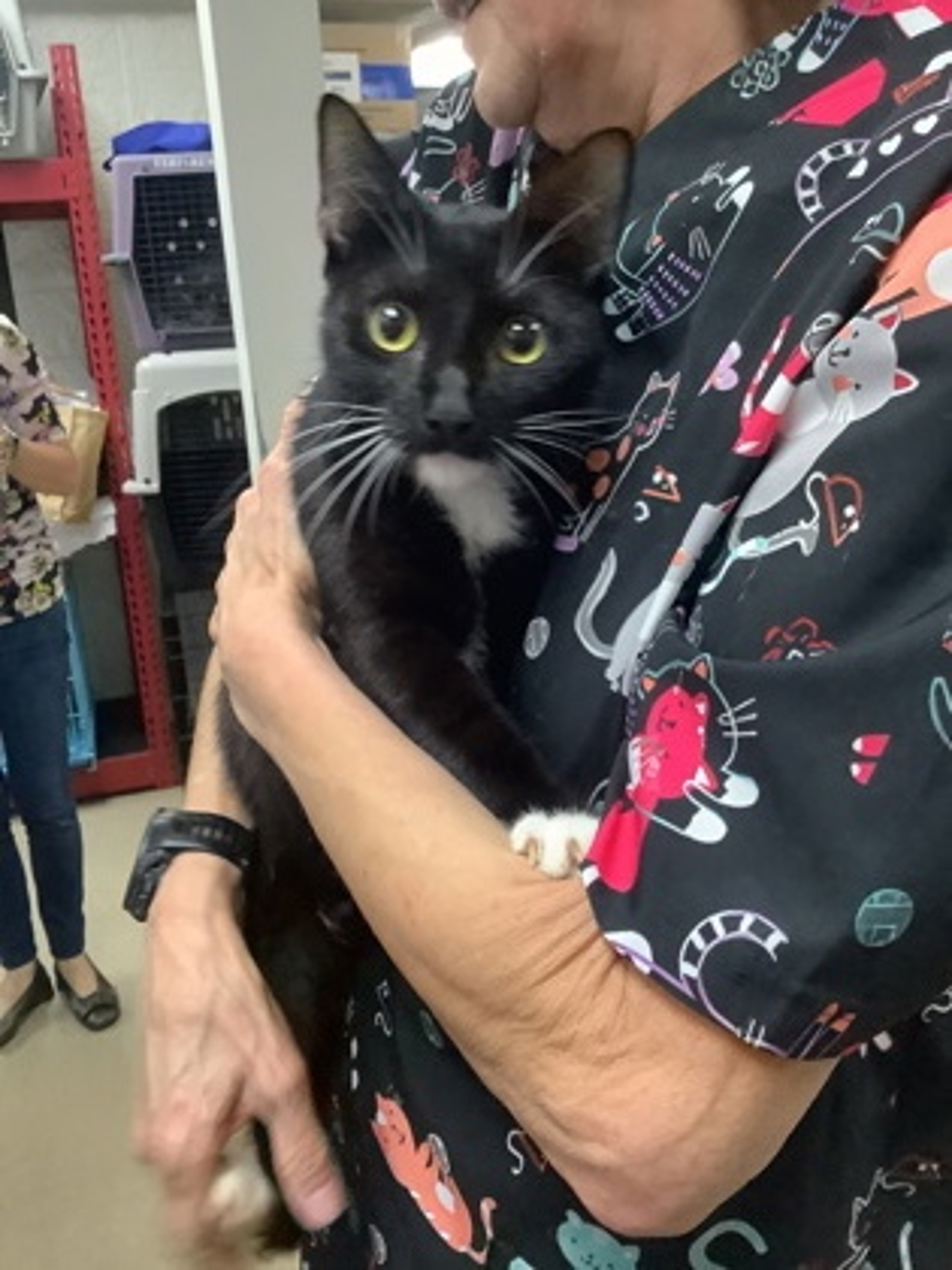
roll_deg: +4.7
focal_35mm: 31
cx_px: 476
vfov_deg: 58.4
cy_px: 635
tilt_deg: -15.7
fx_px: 1137
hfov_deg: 45.4
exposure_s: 1/60
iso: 400
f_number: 2.4
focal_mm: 3.3
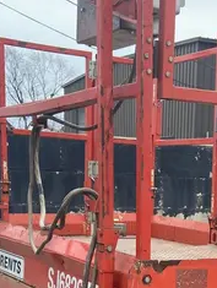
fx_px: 675
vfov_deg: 22.4
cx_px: 177
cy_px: 336
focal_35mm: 81
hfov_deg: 18.1
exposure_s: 1/669
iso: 32
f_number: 1.8
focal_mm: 4.25
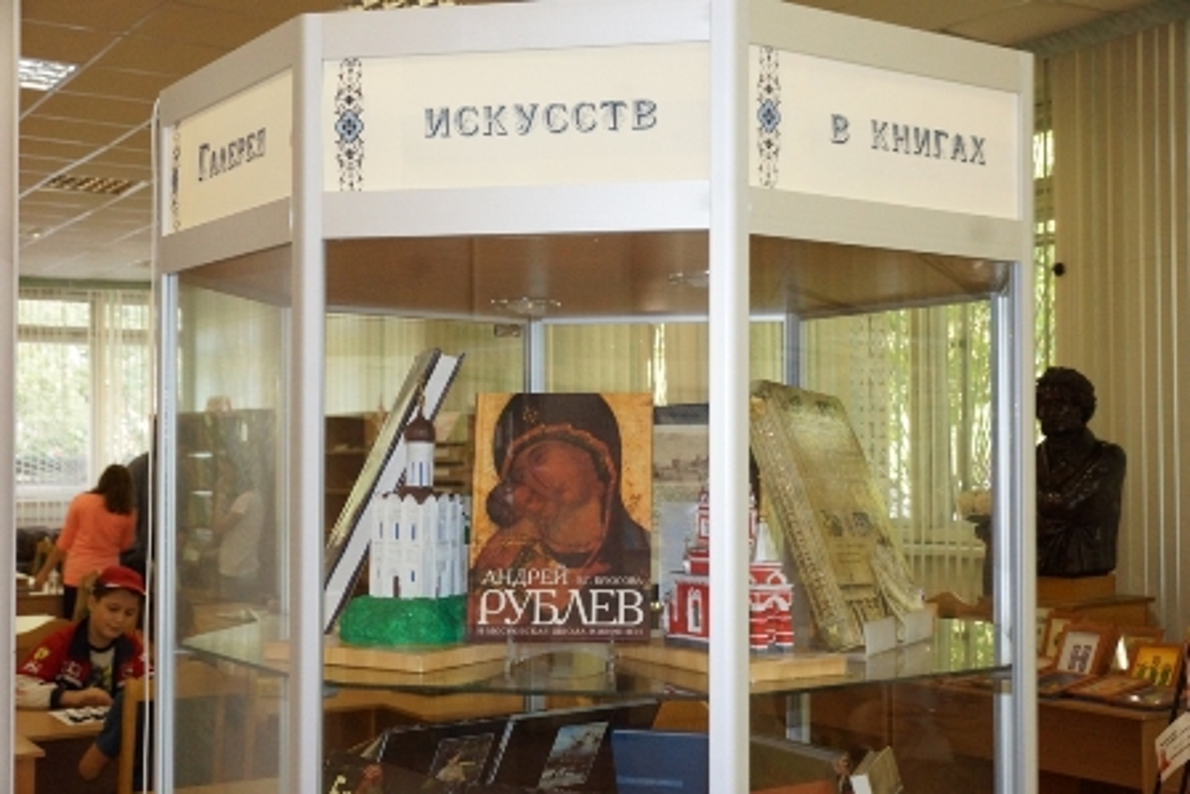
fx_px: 1488
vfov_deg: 29.9
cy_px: 397
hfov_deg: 43.6
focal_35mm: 45
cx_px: 595
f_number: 6.3
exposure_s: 1/125
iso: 2000
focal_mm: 30
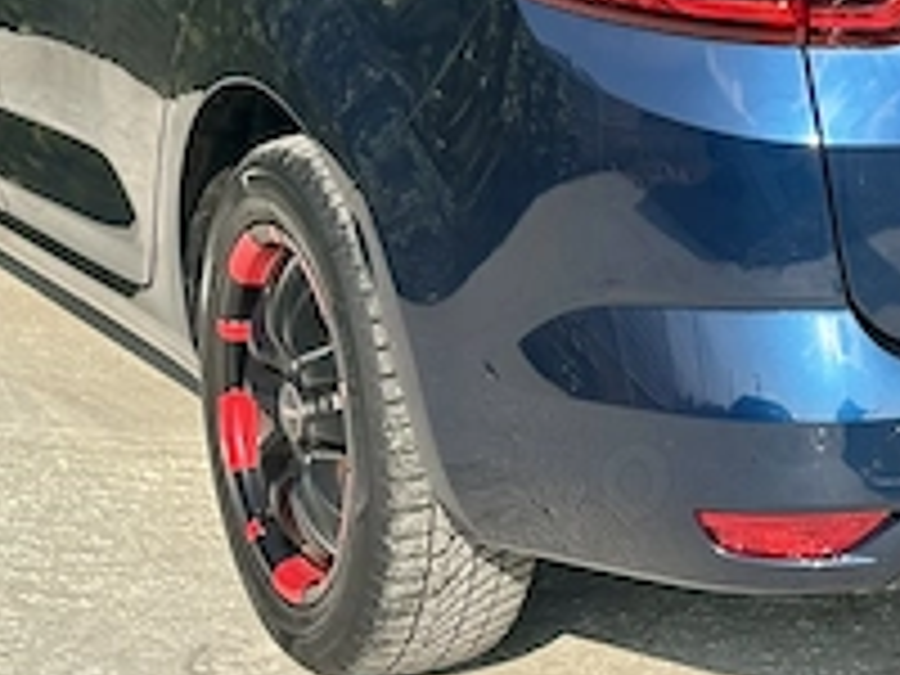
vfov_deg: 10.2
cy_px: 14
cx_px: 698
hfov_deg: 13.6
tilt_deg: -10.6
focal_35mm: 144
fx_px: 3744
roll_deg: +1.2
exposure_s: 1/2252
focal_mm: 6.86
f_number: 1.78
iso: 64
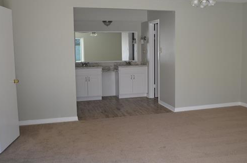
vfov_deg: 34.0
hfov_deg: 49.5
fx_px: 267
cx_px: 141
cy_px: 72
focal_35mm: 39
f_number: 4
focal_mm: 20
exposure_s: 1/60
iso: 400
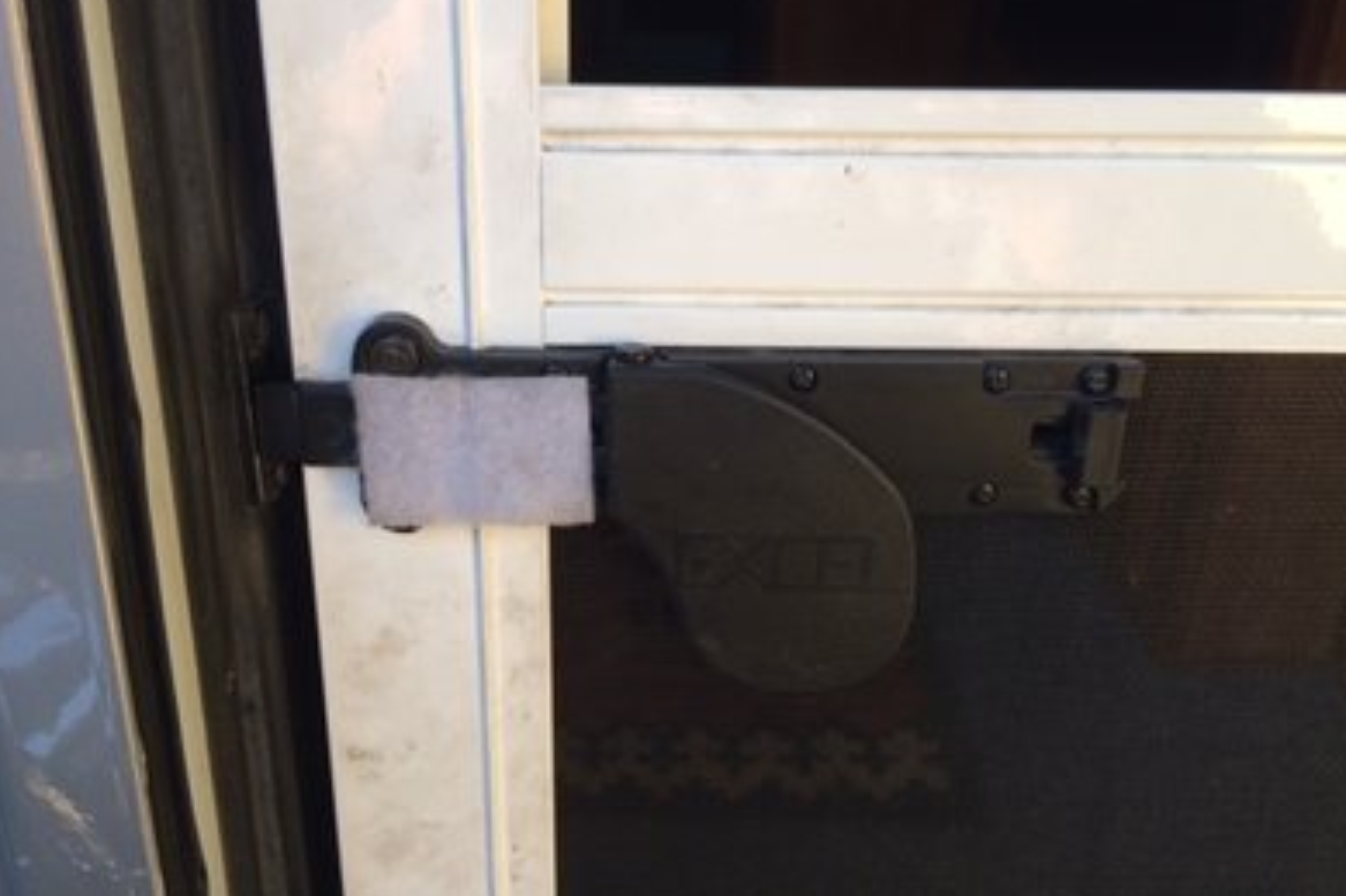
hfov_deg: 60.3
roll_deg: +1.4
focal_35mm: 31
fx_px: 1159
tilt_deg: -24.0
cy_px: 384
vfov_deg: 42.2
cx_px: 678
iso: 50
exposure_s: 1/120
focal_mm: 4.15
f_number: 2.2
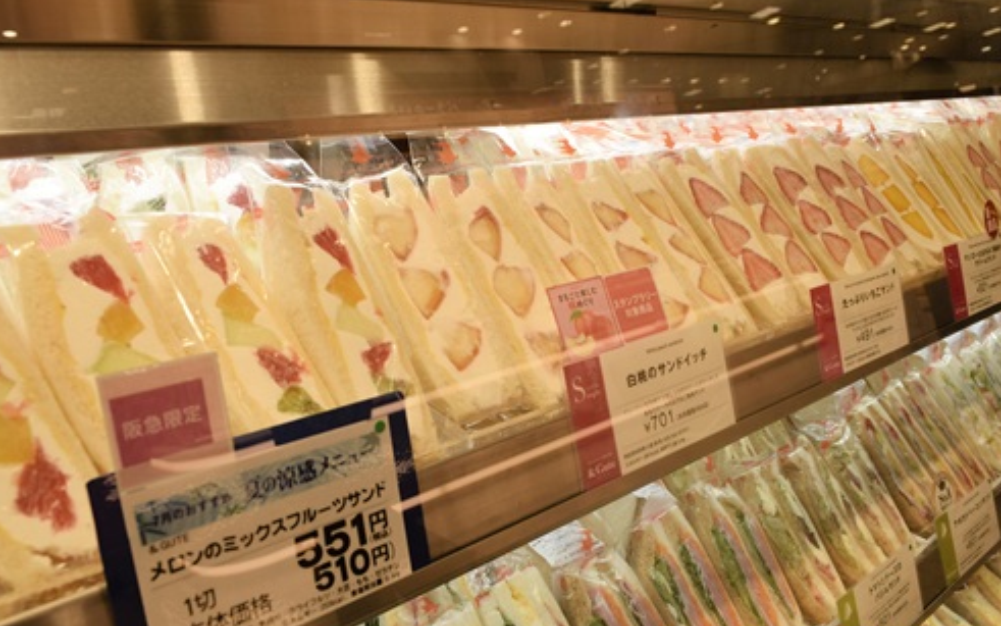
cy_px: 335
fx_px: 764
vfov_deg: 44.5
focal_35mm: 28
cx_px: 499
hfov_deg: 66.5
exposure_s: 1/250
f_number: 8
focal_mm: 18
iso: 360
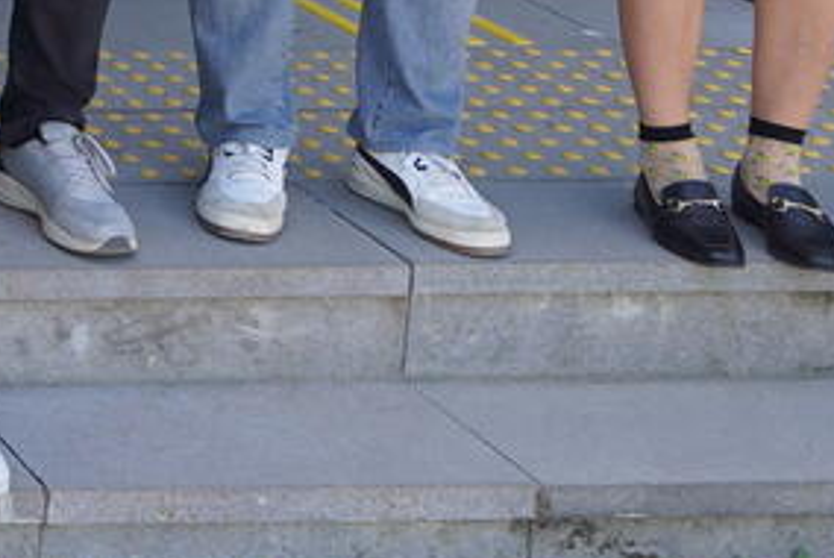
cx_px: -1081
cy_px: -573
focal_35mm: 108
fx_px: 2505
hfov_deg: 14.1
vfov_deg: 11.4
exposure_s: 1/200
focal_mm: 16
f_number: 4
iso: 100
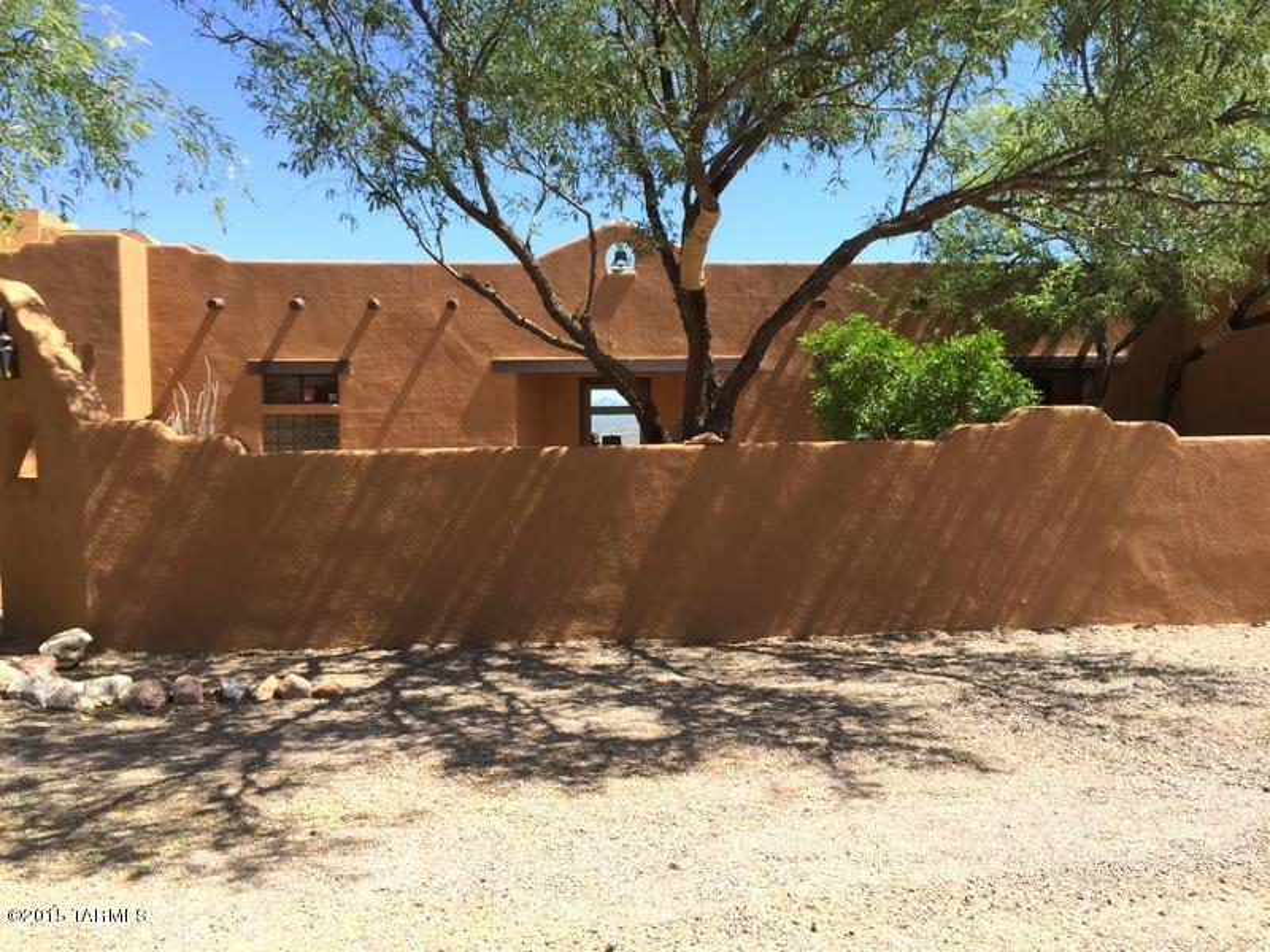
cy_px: 476
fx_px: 1064
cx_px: 635
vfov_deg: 48.2
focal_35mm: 29
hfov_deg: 61.7
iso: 32
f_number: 2.2
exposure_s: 1/1163
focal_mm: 4.15
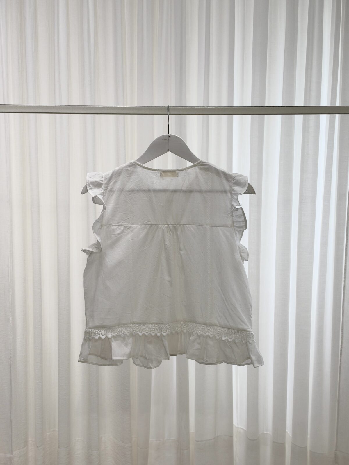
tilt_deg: -6.9
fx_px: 645
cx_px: 174
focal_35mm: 48
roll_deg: -0.7
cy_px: 232
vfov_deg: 39.7
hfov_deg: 30.3
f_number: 1.8
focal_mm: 6.93
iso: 50
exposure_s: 1/208
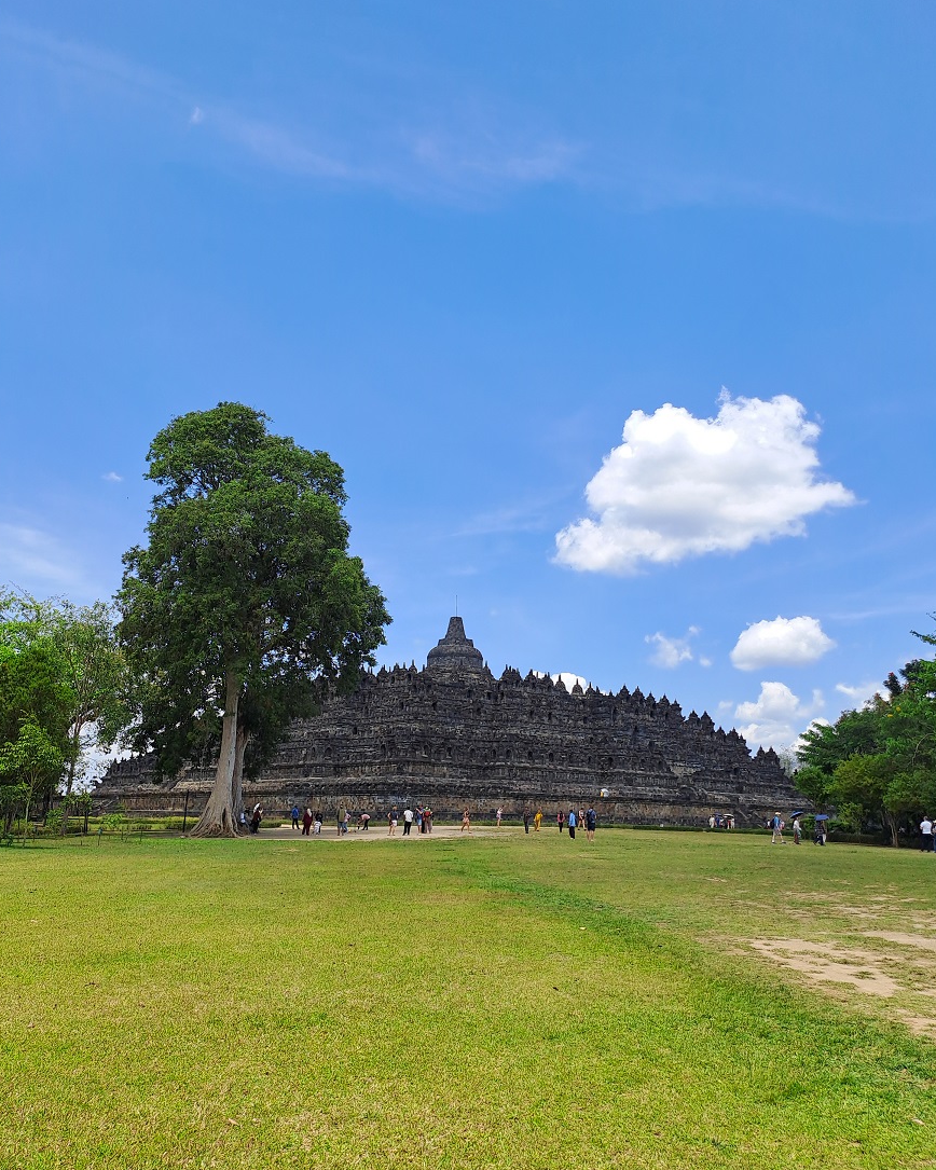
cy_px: 570
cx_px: 469
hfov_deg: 53.2
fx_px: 935
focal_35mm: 27
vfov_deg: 64.1
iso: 32
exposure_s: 1/1403
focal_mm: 4.65
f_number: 1.8
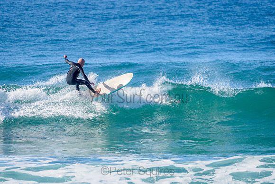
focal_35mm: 613
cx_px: 120
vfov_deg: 2.2
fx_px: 4686
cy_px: 90
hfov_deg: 3.4
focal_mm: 500
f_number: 5.6
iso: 200
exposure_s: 1/2000
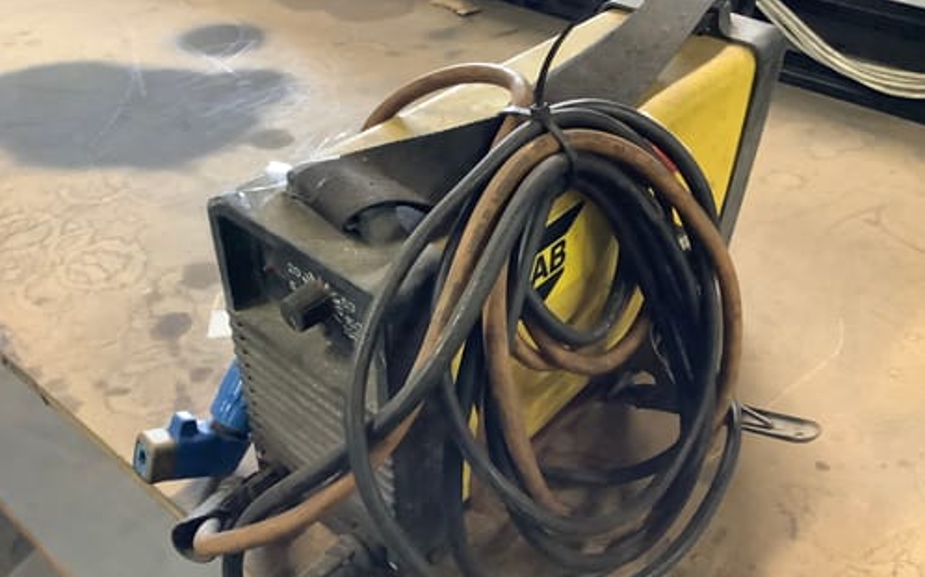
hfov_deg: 58.2
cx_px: 462
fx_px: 832
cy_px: 301
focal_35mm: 33
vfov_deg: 38.3
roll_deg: +1.4
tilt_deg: -37.5
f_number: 2.4
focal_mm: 3.3
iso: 400
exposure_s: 1/33
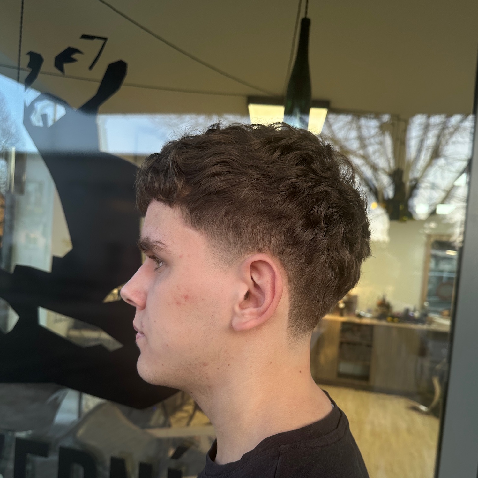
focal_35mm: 29
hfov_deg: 55.6
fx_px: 453
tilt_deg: -2.4
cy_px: 295
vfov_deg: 55.1
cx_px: 243
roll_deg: -5.9
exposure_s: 1/268
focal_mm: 6.86
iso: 80
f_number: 1.78
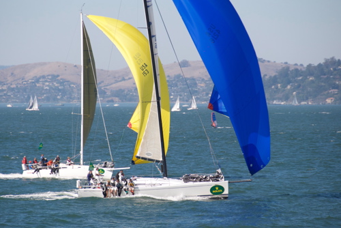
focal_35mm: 306
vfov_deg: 4.5
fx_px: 2900
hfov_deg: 6.7
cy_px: 104
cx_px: 161
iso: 320
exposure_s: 1/1250
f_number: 5.6
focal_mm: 170
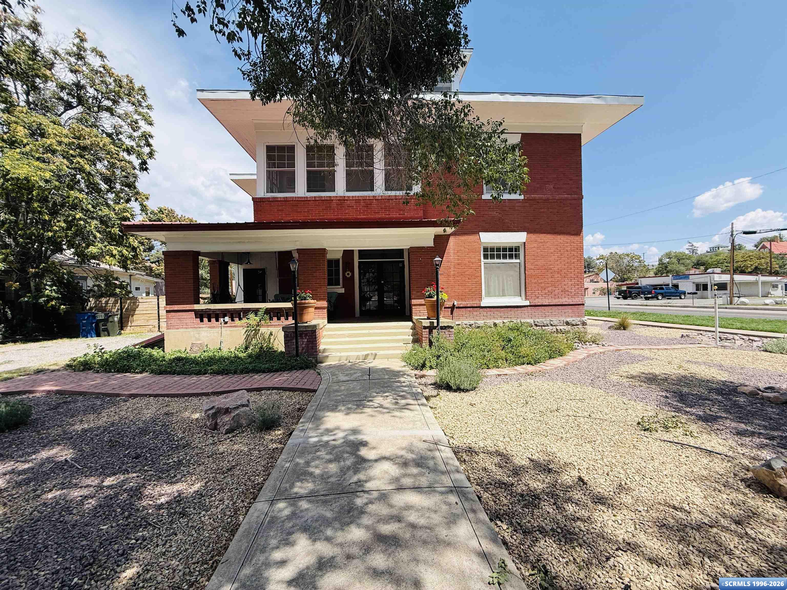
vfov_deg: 85.7
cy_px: 295
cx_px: 394
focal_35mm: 14
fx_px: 318
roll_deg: +1.5
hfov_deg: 102.1
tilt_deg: +0.6
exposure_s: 1/1368
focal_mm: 2.22
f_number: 2.2
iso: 50
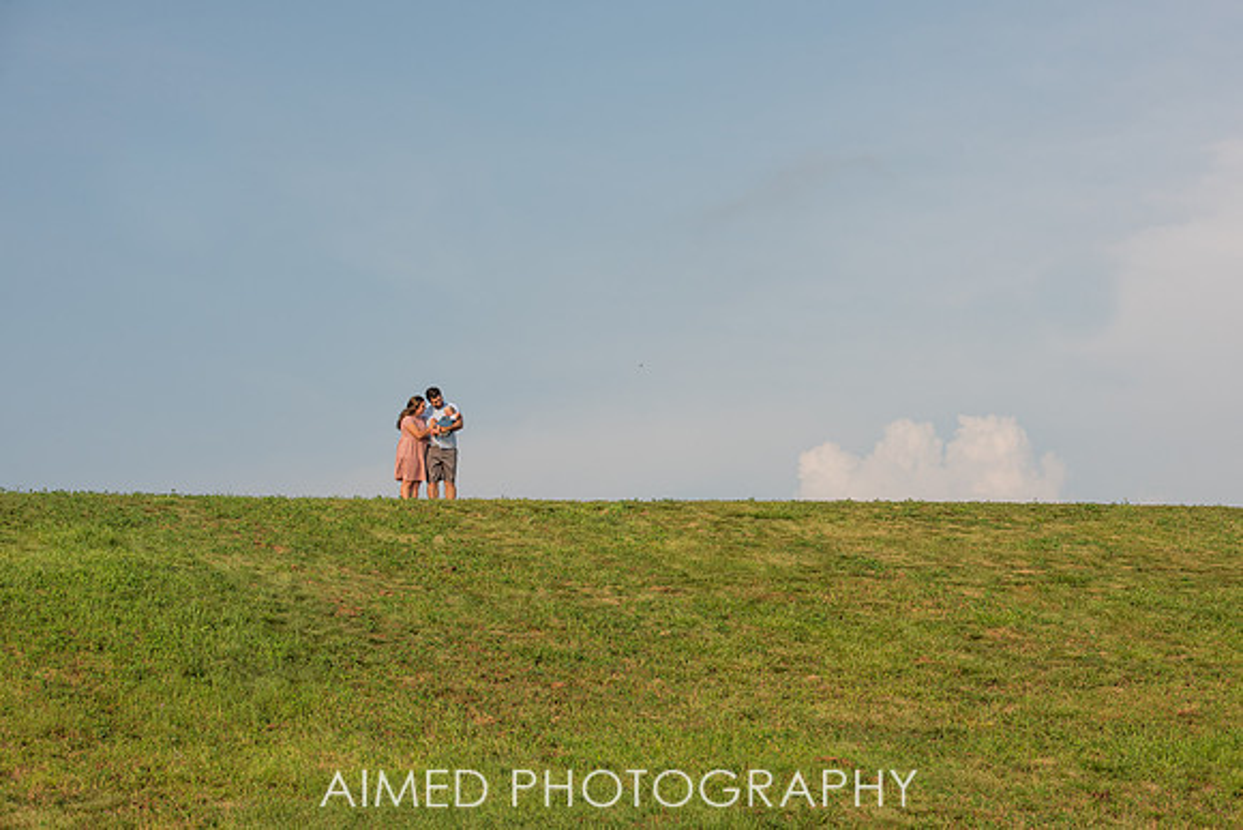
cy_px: 426
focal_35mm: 74
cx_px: 648
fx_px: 2550
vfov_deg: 18.5
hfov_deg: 27.4
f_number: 9
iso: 160
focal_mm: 70
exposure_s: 1/640
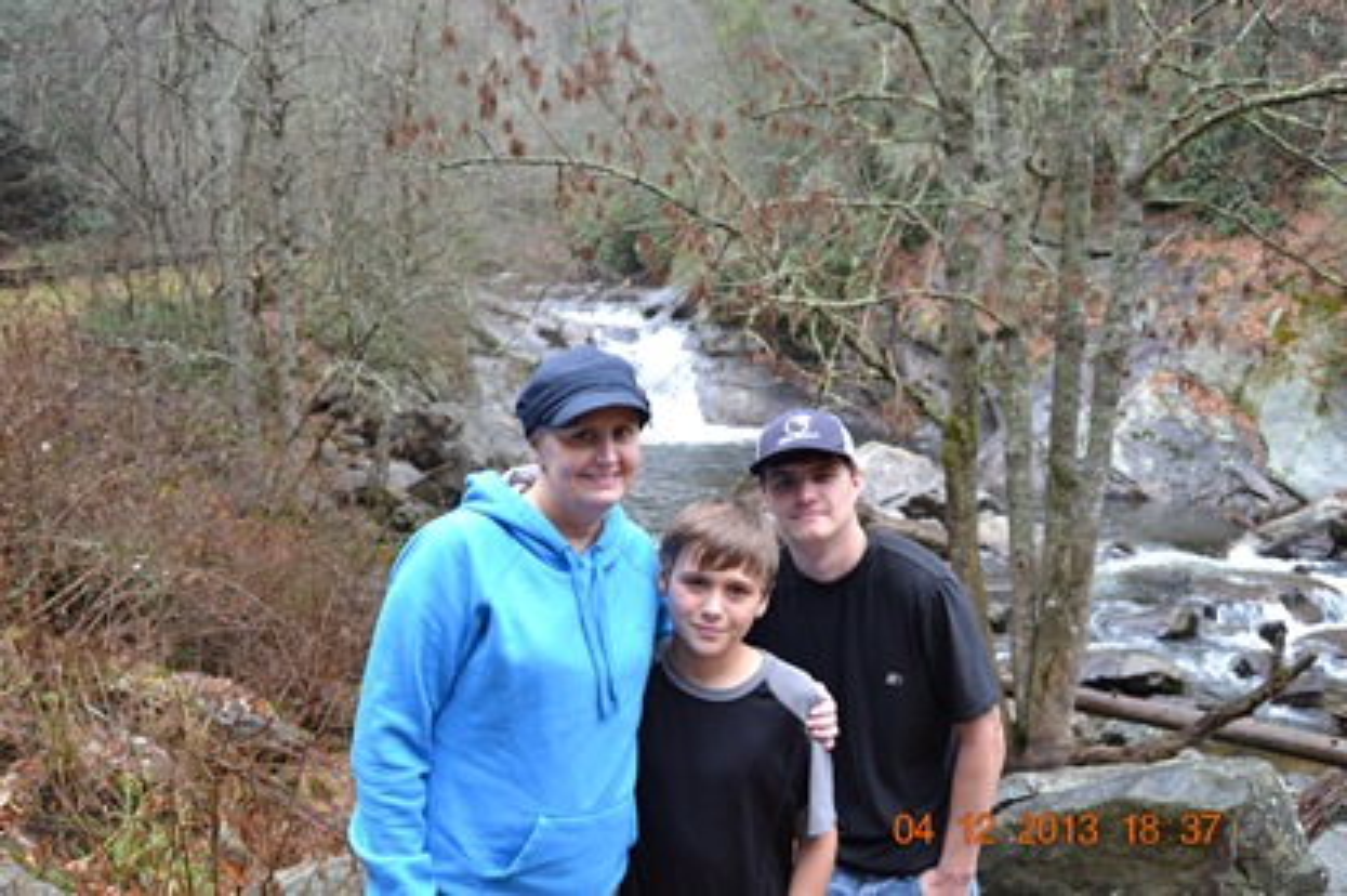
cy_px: 448
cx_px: 674
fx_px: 1009
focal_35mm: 27
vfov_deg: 47.9
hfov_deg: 67.4
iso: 400
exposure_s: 1/50
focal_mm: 18
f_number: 5.6
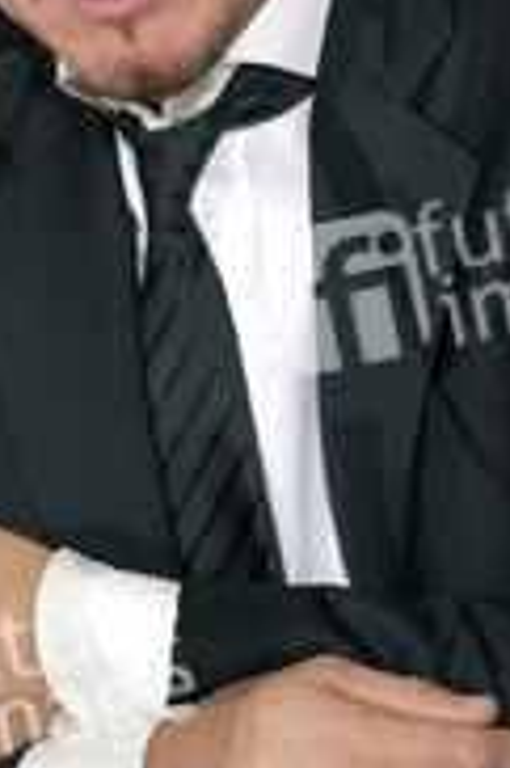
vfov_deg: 4.6
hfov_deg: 3.1
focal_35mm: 446
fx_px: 9497
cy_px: 63
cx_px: 103
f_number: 3.2
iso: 320
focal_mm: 135
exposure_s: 1/200
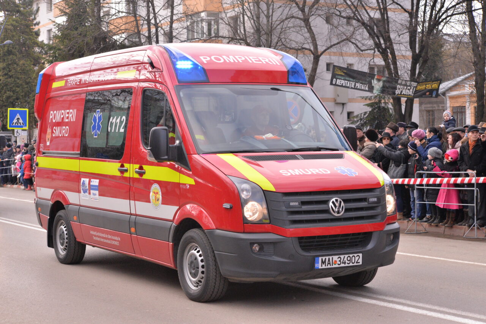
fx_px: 945
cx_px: 243
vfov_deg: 19.5
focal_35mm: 70
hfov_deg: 28.8
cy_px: 162
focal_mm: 70
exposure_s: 1/2500
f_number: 8
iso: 3200
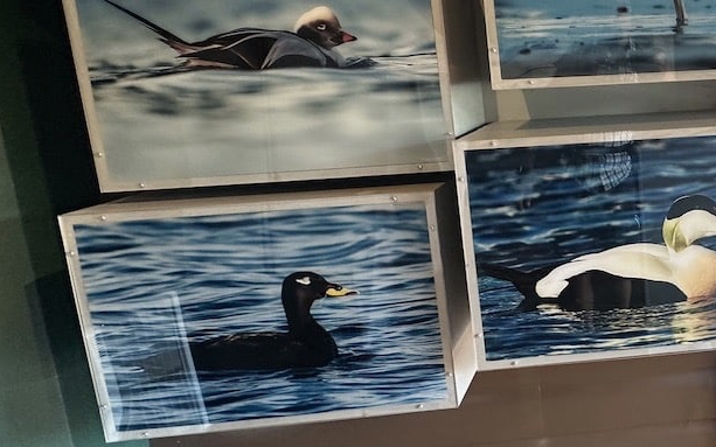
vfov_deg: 40.1
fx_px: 605
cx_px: 688
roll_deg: +3.0
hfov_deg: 51.3
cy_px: 149
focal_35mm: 31
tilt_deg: -7.9
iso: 320
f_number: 2.2
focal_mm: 2.22
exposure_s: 1/78
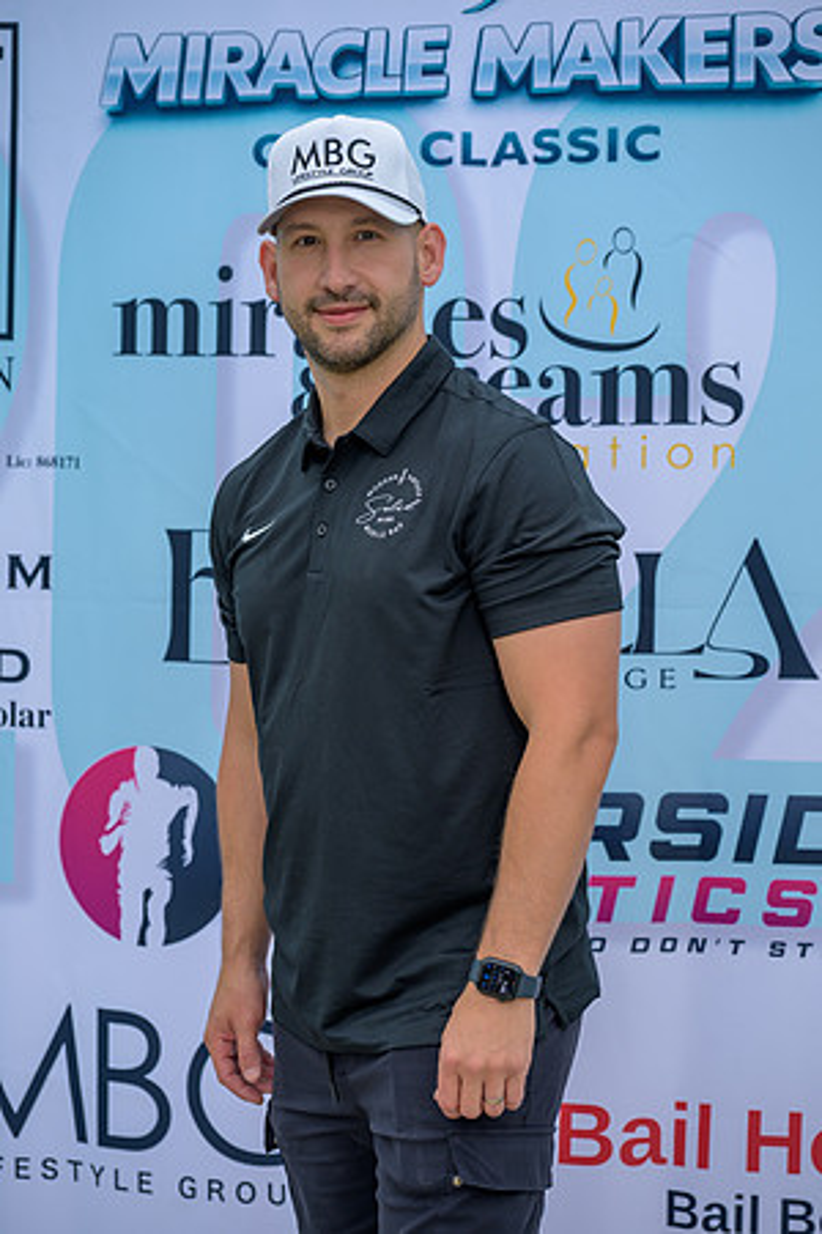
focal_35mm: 88
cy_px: 617
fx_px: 3014
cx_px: 411
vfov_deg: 23.1
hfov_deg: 15.5
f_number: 4
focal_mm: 88
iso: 125
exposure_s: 1/200
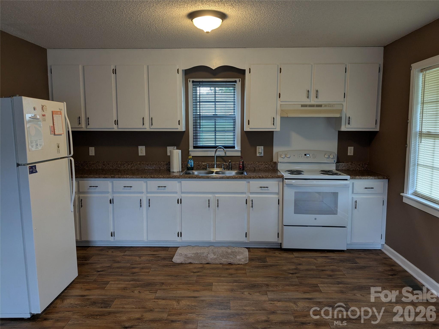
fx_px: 342
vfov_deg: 51.4
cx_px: 220
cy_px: 164
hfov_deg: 65.3
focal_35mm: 27
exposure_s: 1/24
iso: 47
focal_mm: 4.38
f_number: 1.73
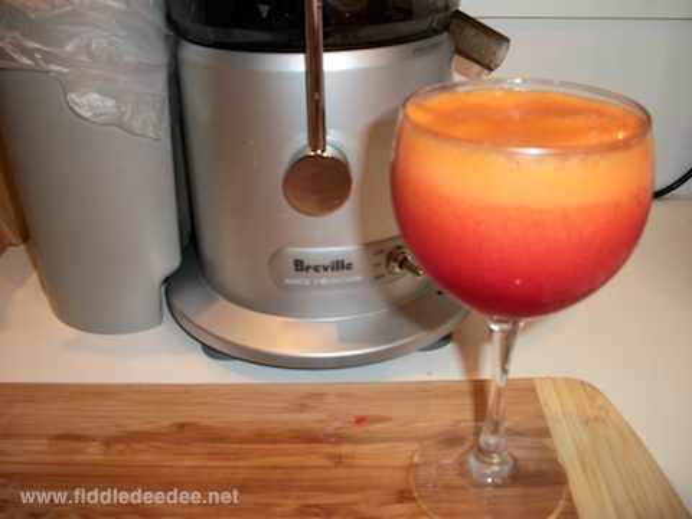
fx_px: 700
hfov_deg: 52.6
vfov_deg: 40.7
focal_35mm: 35
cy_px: 260
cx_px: 346
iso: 160
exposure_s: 1/30
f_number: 3.1
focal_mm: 6.3
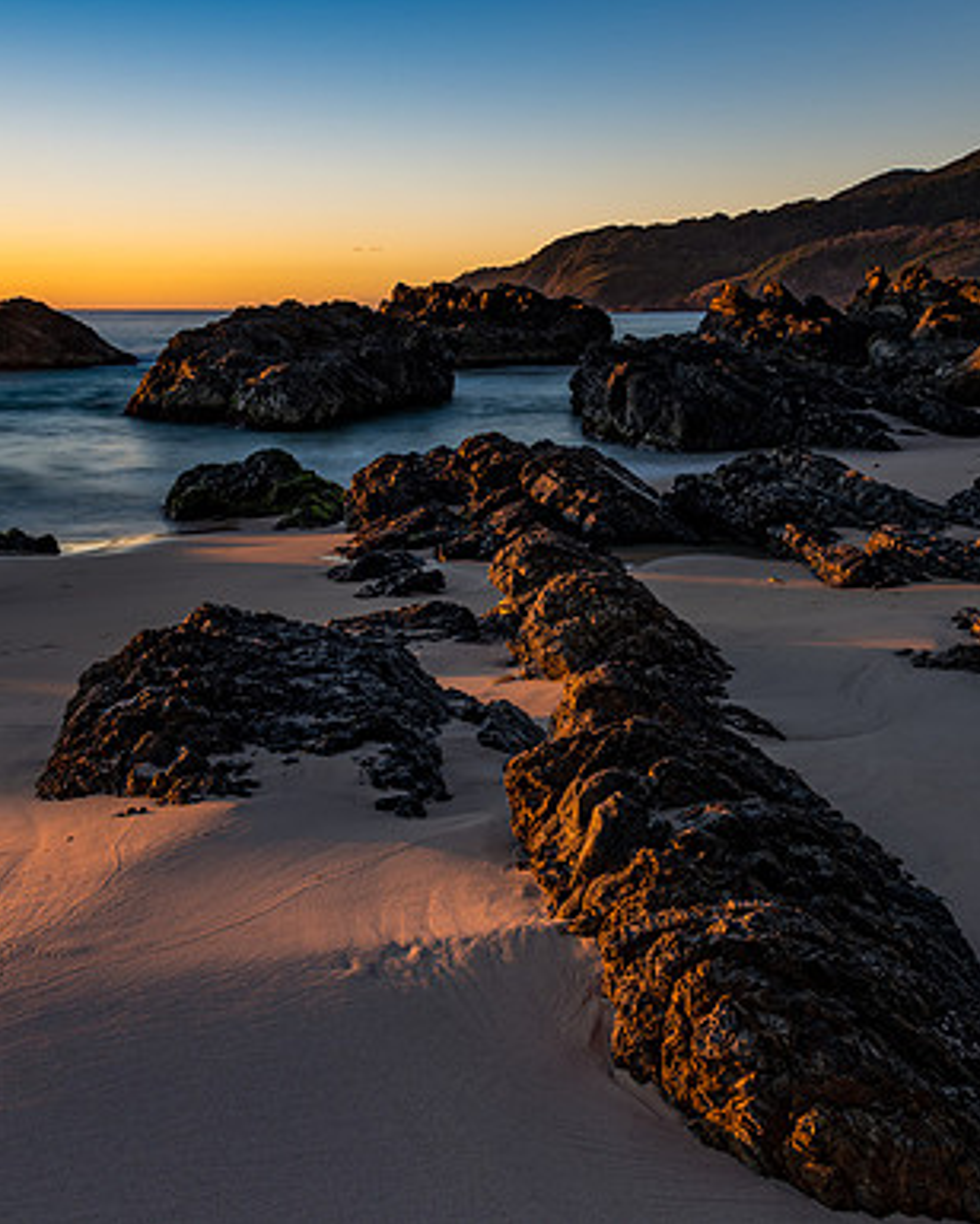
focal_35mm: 40
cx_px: 457
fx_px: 1450
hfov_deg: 37.3
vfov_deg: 45.8
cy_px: 594
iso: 31
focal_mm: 24
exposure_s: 3
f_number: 9
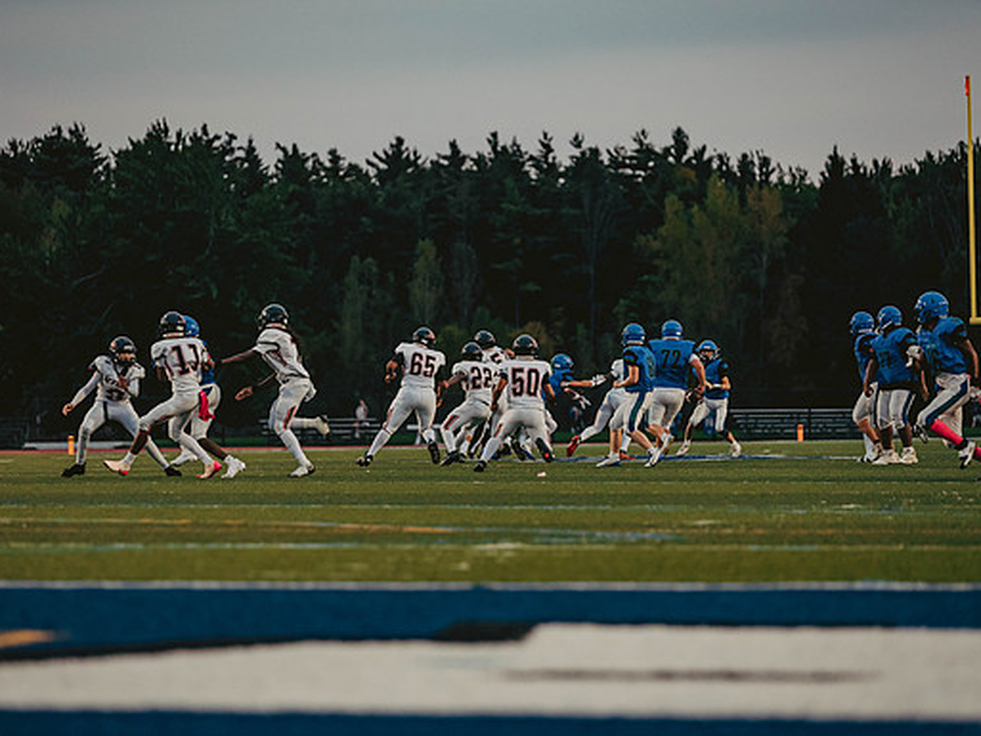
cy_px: 368
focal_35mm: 163
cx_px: 469
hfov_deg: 12.1
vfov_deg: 9.1
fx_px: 4620
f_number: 2.8
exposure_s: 1/1250
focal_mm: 150
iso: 2000
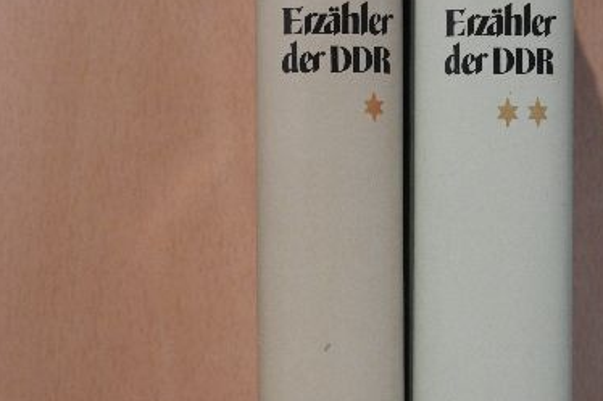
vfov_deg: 15.3
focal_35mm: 89
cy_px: 238
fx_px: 1490
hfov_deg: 22.8
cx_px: 381
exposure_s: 1/80
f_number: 4
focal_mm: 9
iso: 360
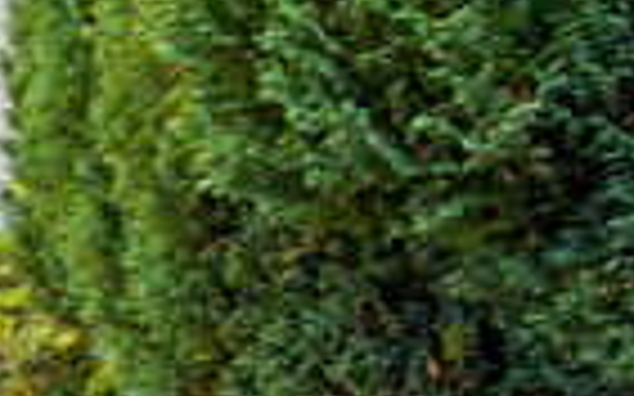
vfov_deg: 15.3
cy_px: 655
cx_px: -877
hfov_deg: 15.3
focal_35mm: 76
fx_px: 1313
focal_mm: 15
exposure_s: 1/100
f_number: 5
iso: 160
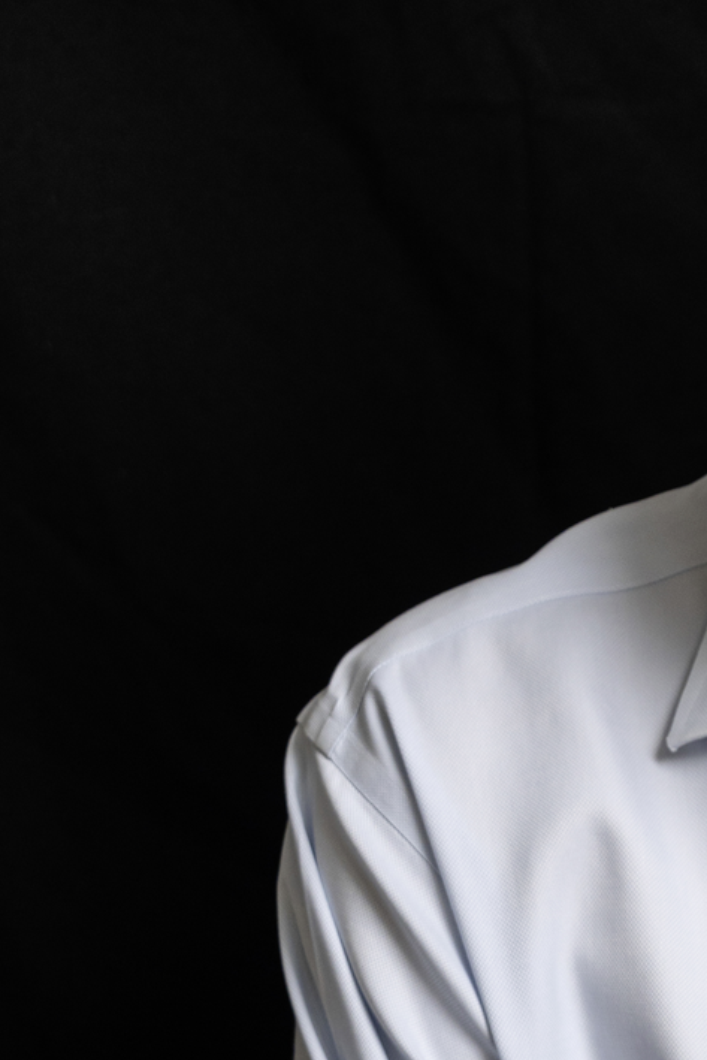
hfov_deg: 5.7
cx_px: 1013
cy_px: 1047
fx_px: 6978
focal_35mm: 237
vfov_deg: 8.6
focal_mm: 70
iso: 400
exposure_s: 1/125
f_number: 4
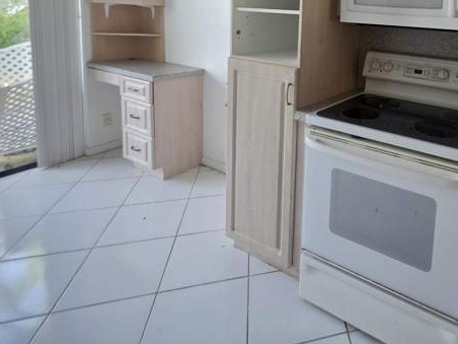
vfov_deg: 53.2
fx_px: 304
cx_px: 360
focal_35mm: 23
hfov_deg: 67.7
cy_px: 49
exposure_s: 1/120
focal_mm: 2.2
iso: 160
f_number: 1.9
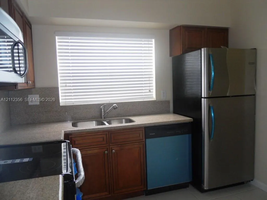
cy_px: 100
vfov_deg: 49.7
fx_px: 216
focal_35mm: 28
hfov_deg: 63.4
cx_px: 134
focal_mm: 5
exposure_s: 1/60
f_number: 2.7
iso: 250
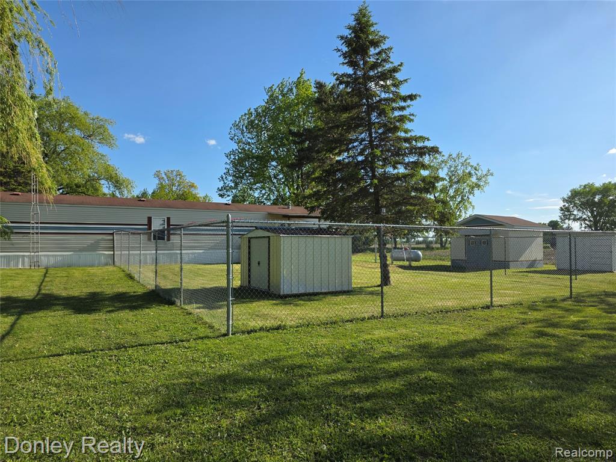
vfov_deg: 58.9
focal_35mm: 23
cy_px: 231
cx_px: 308
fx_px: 409
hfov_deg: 73.9
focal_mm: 6.3
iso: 80
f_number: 1.7
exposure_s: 1/5778
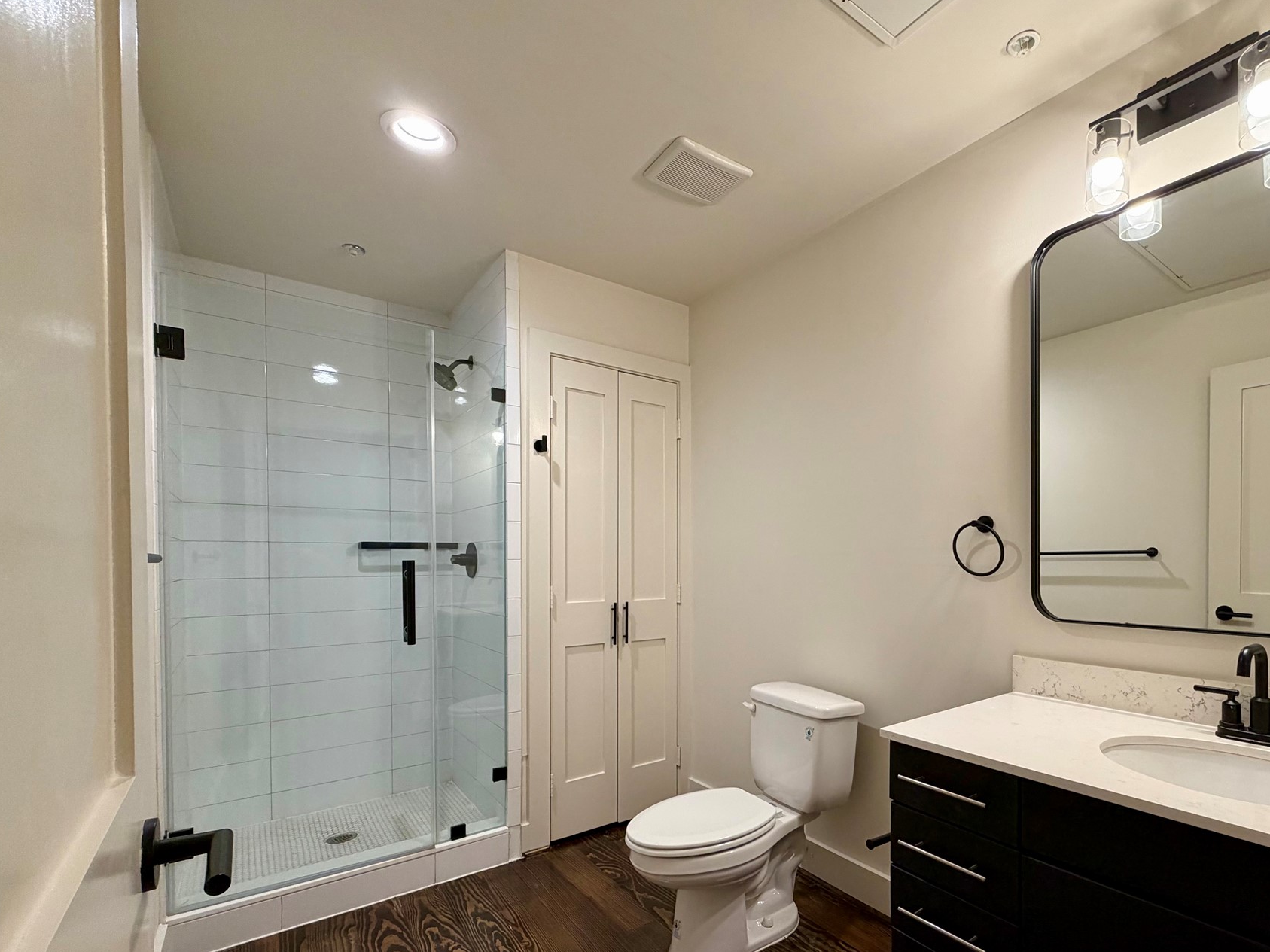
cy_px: 564
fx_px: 624
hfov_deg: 89.8
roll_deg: +0.3
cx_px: 767
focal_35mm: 17
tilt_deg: -0.8
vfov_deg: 74.0
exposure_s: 1/60
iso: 200
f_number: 2.2
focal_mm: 2.22
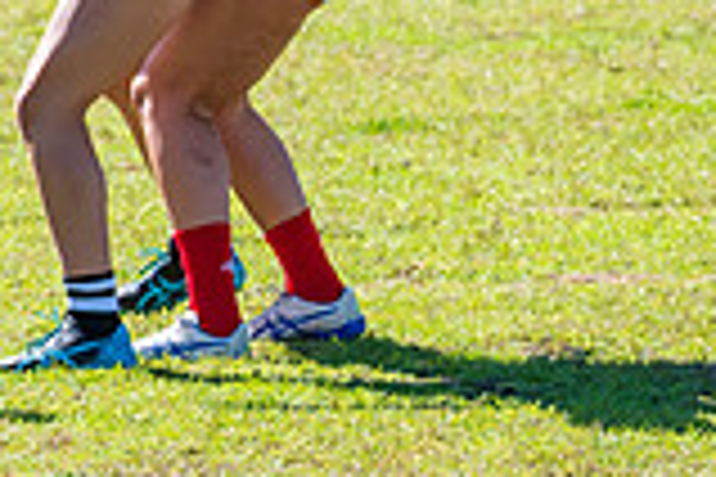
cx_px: 122
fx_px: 10858
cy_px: -245
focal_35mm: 546
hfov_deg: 3.8
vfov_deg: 2.5
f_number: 6.3
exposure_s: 1/2000
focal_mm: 150
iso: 800
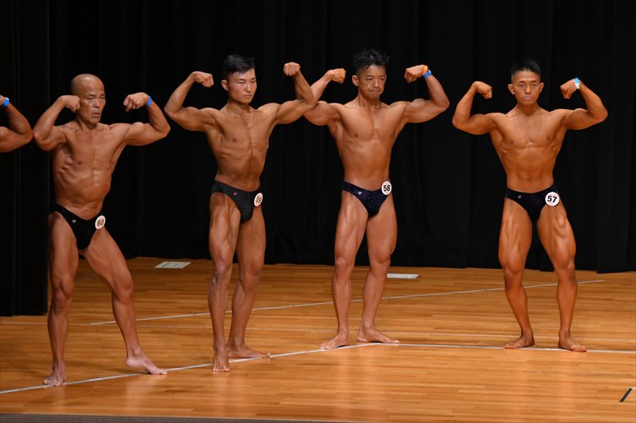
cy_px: 212
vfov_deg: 5.7
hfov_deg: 8.6
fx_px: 4238
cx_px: 318
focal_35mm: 240
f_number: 5.6
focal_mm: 160
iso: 3200
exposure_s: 1/400
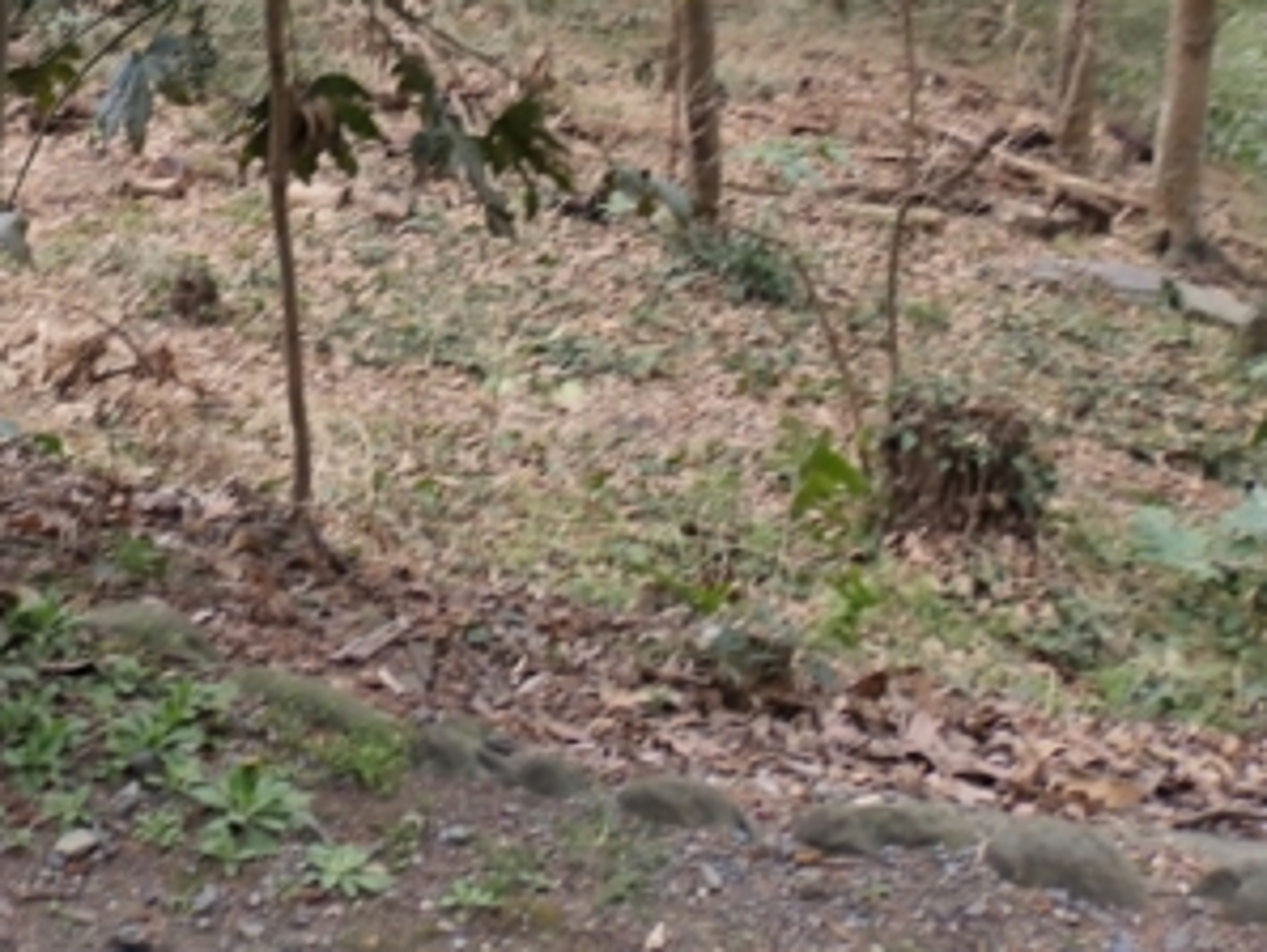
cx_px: 408
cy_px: -55
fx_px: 2161
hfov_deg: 32.4
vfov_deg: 23.5
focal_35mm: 59
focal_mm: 4
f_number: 3.4
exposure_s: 1/30
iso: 160
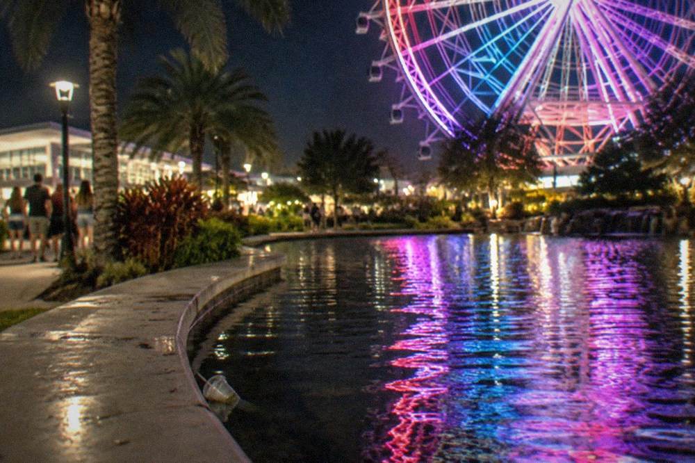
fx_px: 772
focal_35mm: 40
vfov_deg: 33.4
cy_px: 232
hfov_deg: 48.5
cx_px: 348
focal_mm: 40
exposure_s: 1/500
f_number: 4.5
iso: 320
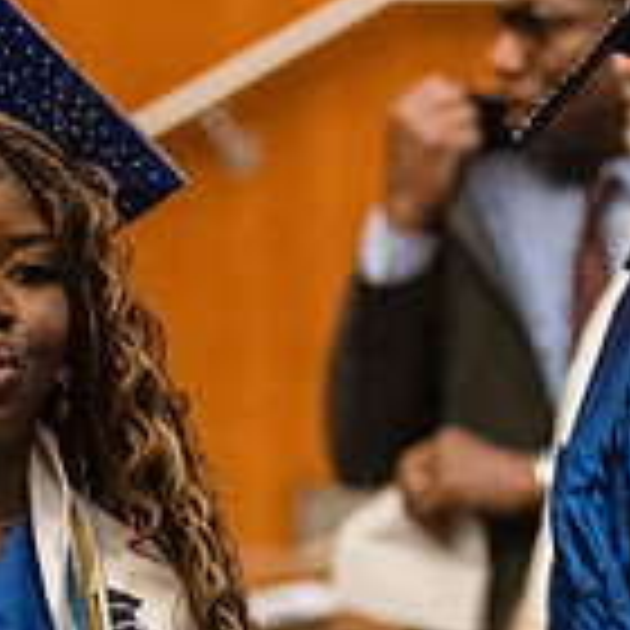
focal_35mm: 476
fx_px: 9801
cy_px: 569
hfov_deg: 3.7
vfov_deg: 3.7
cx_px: 72
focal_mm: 135
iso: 8000
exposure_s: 1/125
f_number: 2.8
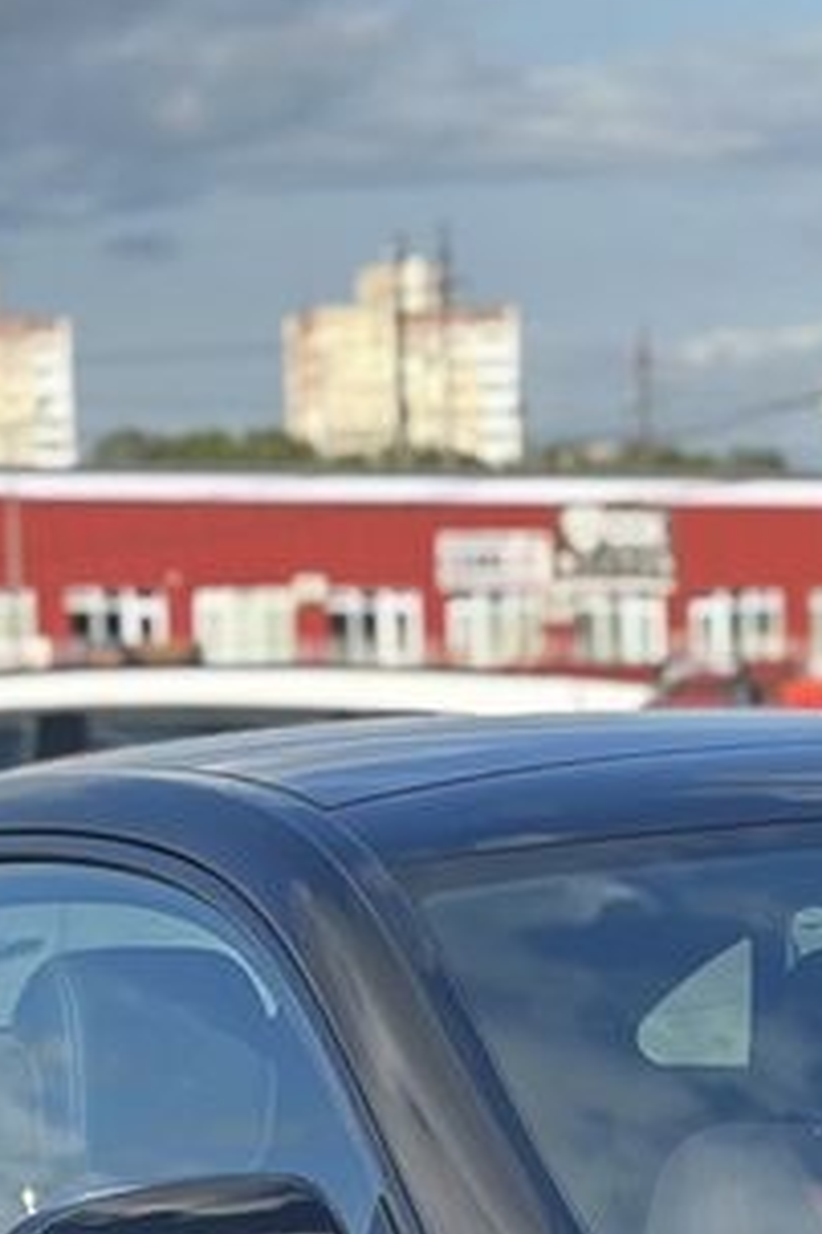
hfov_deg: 6.8
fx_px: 6781
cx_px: 1225
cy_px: 1572
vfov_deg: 10.2
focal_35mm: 198
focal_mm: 6.86
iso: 80
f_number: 1.78
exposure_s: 1/1242
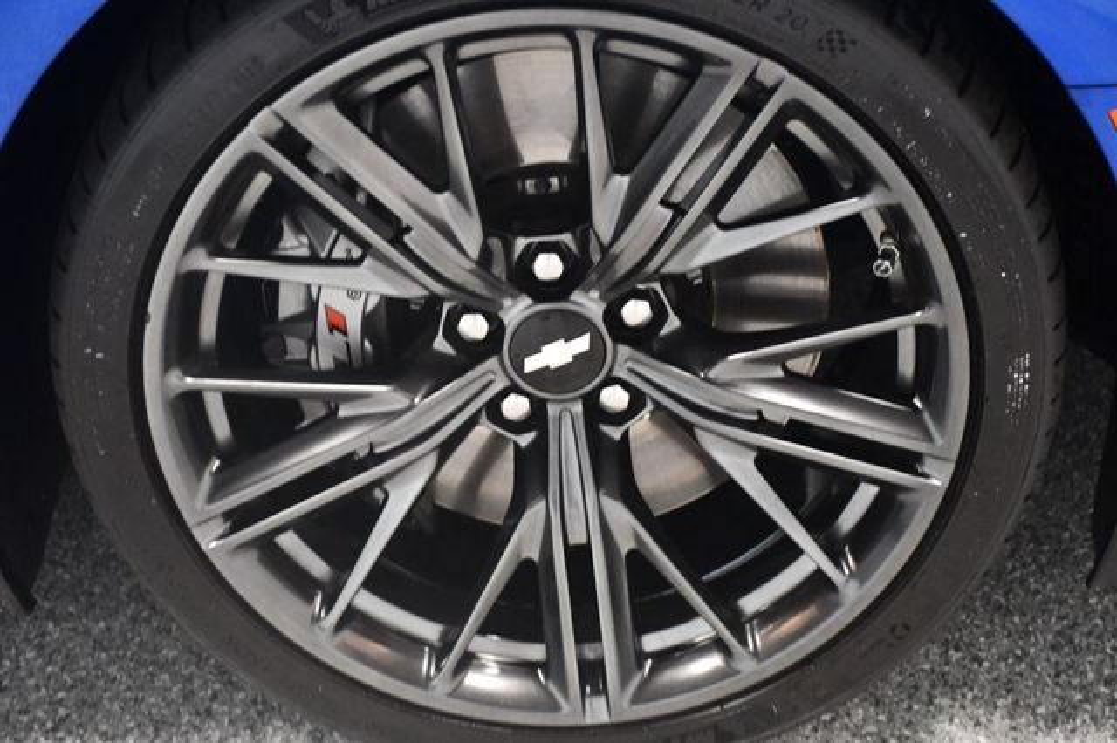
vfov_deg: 18.9
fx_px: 2233
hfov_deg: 28.1
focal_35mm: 72
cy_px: 372
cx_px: 558
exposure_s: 1/60
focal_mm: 48
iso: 5600
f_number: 4.5
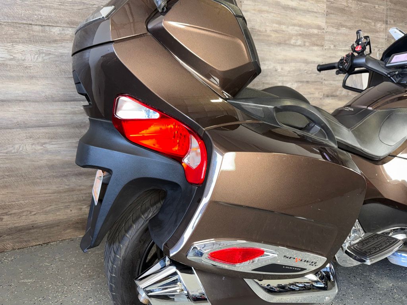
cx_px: 204
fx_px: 282
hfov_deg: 71.6
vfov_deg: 56.8
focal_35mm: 24
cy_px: 152
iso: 80
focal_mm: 6.76
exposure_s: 1/20
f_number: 1.78
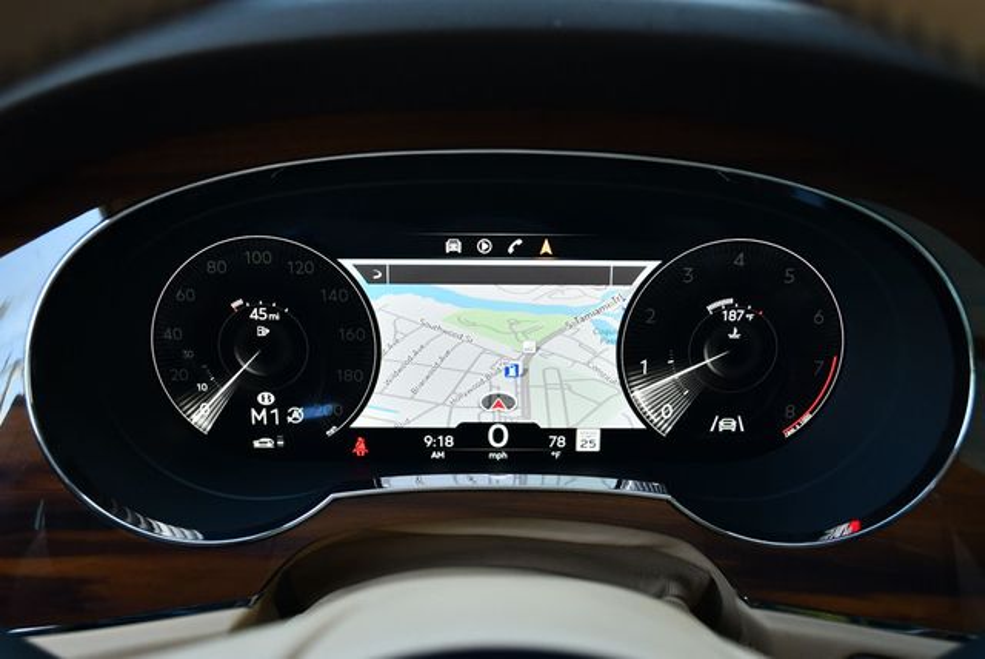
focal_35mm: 36
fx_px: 986
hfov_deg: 53.1
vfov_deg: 36.9
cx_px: 492
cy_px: 330
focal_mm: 18
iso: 450
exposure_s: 1/250
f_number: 3.5
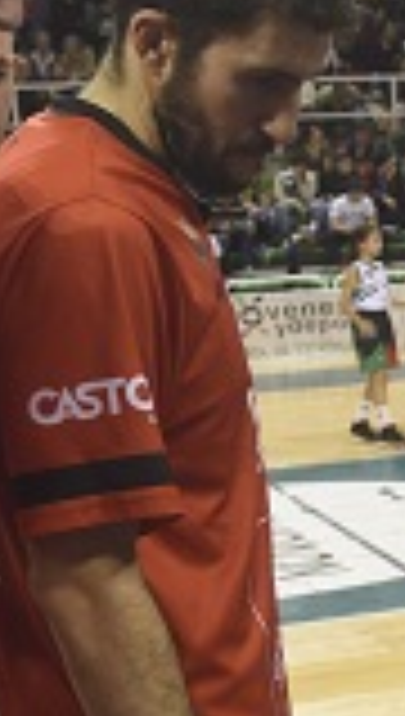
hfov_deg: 10.0
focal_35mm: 109
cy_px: 464
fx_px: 2071
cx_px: 922
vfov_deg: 19.6
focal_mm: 27
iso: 2000
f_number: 4
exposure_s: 1/250
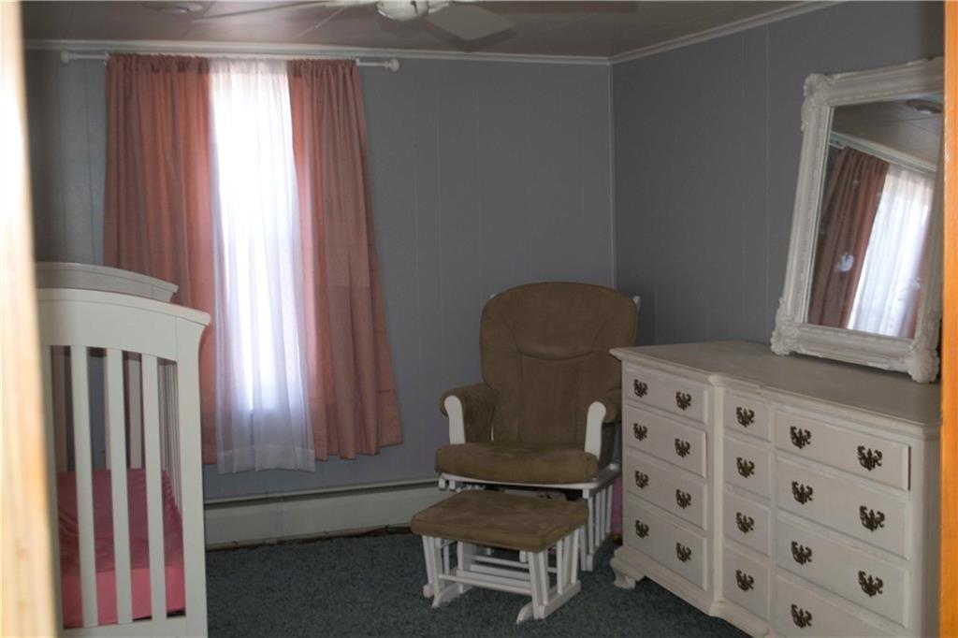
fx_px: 1157
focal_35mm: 44
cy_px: 319
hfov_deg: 45.0
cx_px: 479
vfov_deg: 30.8
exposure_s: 1/60
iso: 500
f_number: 4.5
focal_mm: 29
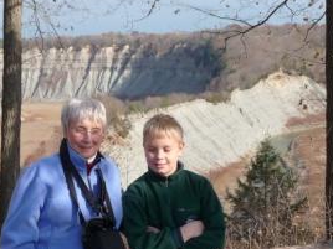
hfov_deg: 27.0
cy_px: 118
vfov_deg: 20.4
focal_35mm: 72
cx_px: 150
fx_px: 693
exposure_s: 1/400
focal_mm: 7.1
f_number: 4
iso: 100
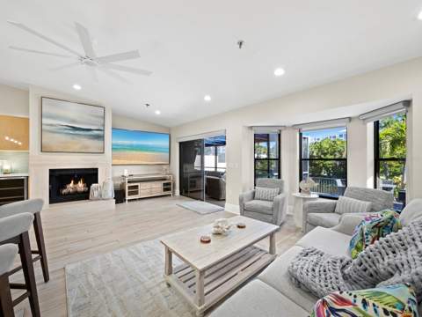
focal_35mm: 14
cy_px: 158
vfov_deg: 85.7
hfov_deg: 102.1
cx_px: 211
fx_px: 171
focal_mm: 7
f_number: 7.1
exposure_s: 1/5
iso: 400
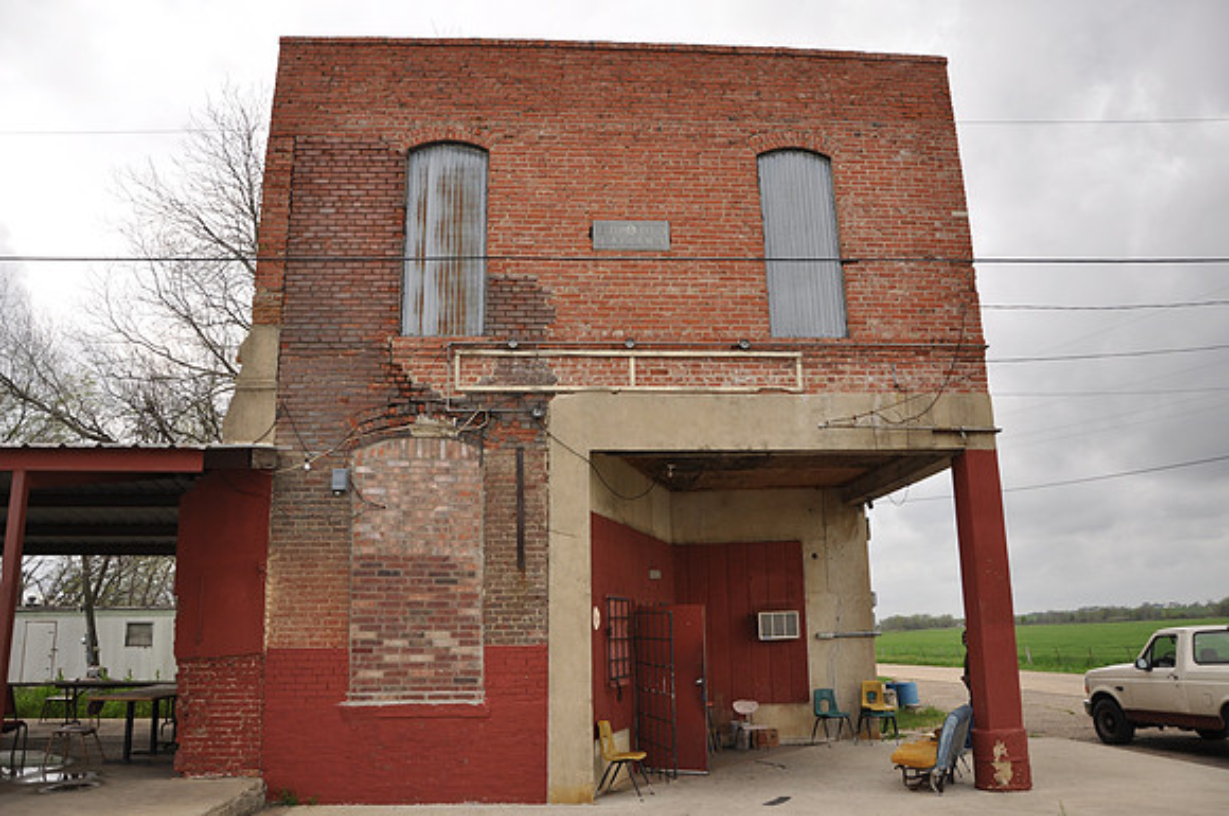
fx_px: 920
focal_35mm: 27
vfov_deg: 47.8
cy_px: 408
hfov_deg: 67.5
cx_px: 614
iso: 200
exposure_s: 1/200
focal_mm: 18
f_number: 5
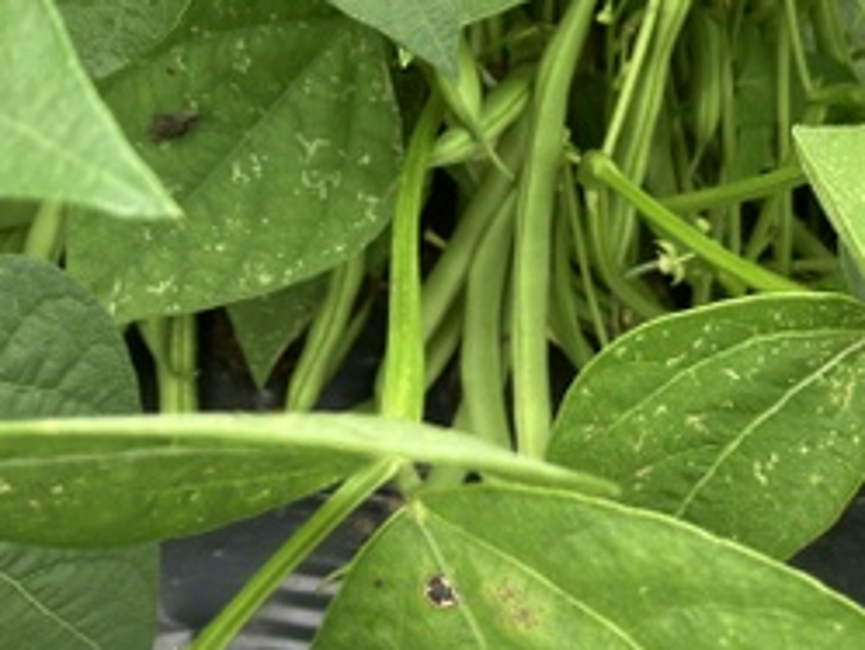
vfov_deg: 26.4
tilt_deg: -54.5
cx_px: 448
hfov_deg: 35.5
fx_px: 1350
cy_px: 101
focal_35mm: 54
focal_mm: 3.99
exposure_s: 1/209
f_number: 1.8
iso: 25
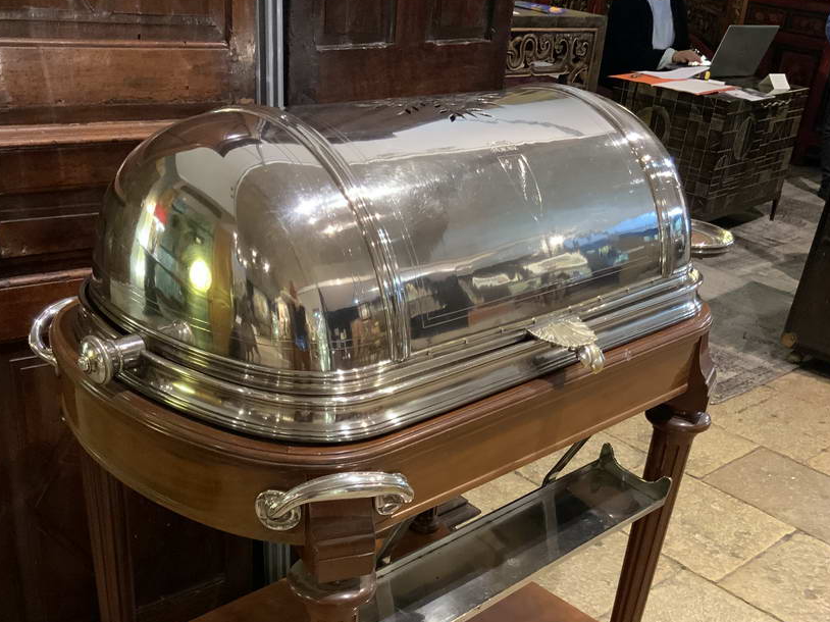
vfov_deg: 33.7
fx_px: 983
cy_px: 530
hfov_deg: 45.8
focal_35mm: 41
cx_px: 417
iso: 200
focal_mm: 3
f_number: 1.8
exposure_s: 1/33
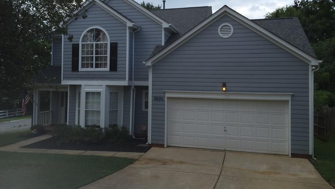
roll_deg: -2.0
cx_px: 167
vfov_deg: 36.6
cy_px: 78
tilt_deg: +2.5
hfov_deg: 61.0
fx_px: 284
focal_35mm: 32
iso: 32
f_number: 2.2
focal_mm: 4.15
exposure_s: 1/898
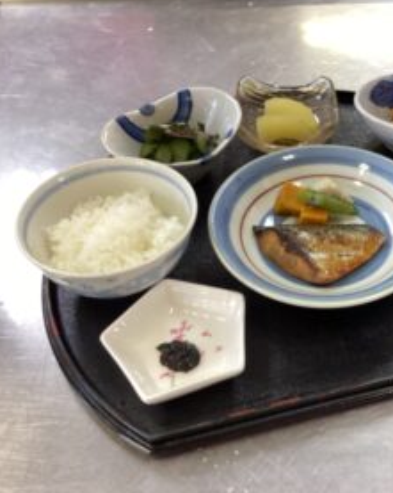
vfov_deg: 44.8
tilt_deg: -44.9
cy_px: 245
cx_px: 317
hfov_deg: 35.2
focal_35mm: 41
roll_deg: -3.1
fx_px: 597
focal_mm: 3.3
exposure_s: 1/50
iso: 125
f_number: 2.4
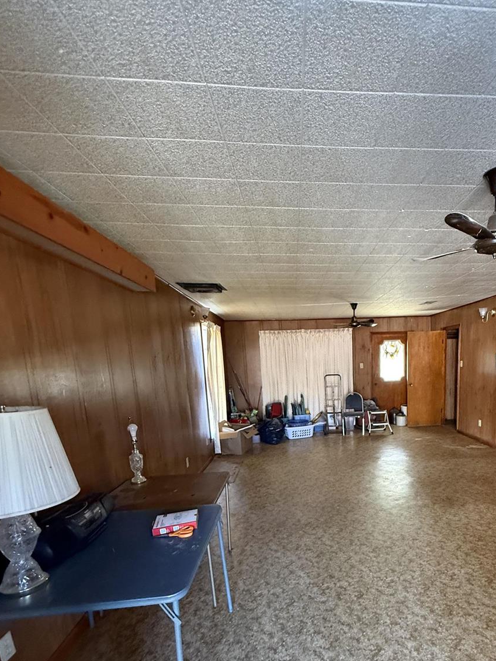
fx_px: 363
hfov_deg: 66.7
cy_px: 420
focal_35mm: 19
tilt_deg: -8.2
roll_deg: +2.3
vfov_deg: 82.8
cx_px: 333
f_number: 2.2
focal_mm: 2.22
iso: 640
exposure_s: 1/60
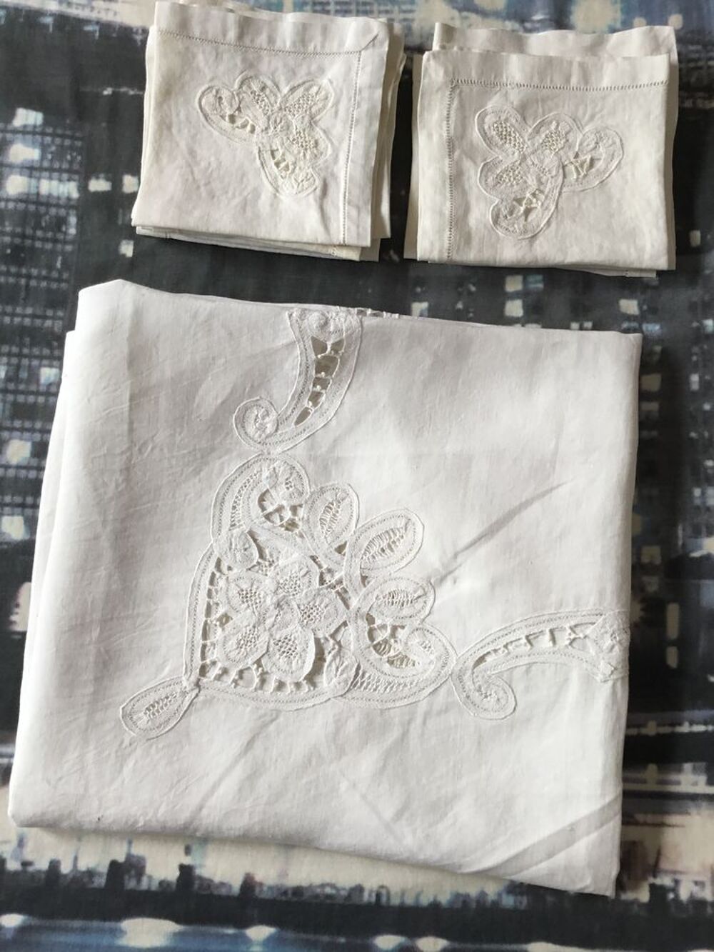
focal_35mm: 31
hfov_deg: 45.4
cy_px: 476
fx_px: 852
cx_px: 357
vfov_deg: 58.3
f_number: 2.4
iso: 40
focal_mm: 3.3
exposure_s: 1/100
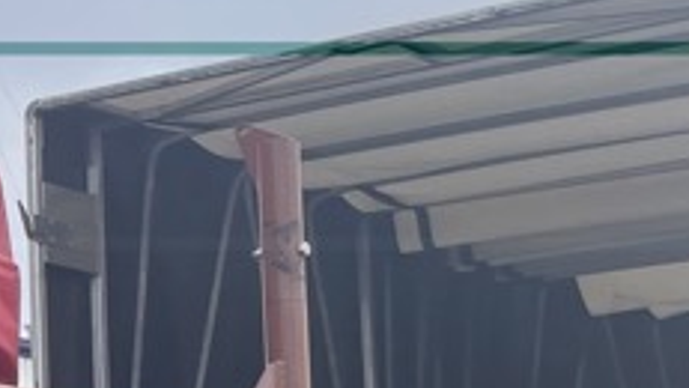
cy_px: 309
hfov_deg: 13.9
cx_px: -608
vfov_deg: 9.0
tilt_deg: +10.1
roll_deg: -1.2
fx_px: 2467
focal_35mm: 135
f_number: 1.6
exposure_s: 1/979
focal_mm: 4.2
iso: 32
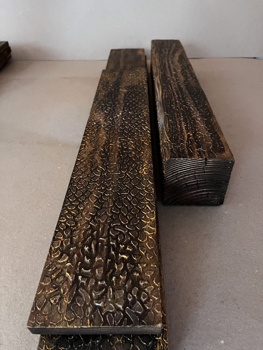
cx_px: 132
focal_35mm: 26
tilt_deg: -40.6
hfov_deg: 53.1
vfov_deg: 67.3
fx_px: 263
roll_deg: +1.8
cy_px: 175
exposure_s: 1/30
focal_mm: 5.1
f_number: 1.6
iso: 640
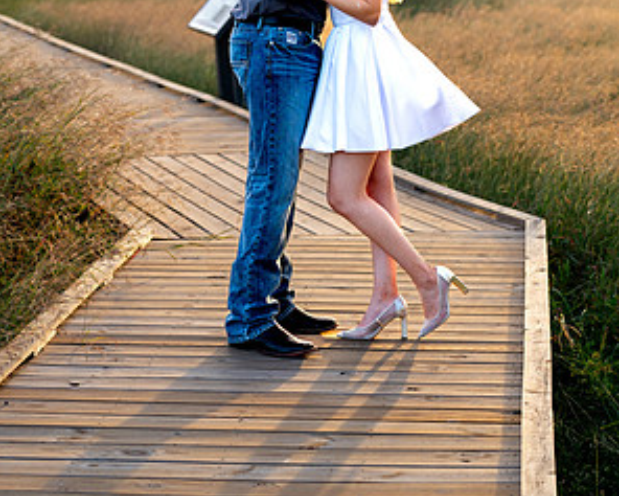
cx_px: 312
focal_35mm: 107
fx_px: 1961
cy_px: 27
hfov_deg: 17.9
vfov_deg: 14.2
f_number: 2
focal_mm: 50
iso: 200
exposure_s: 1/640
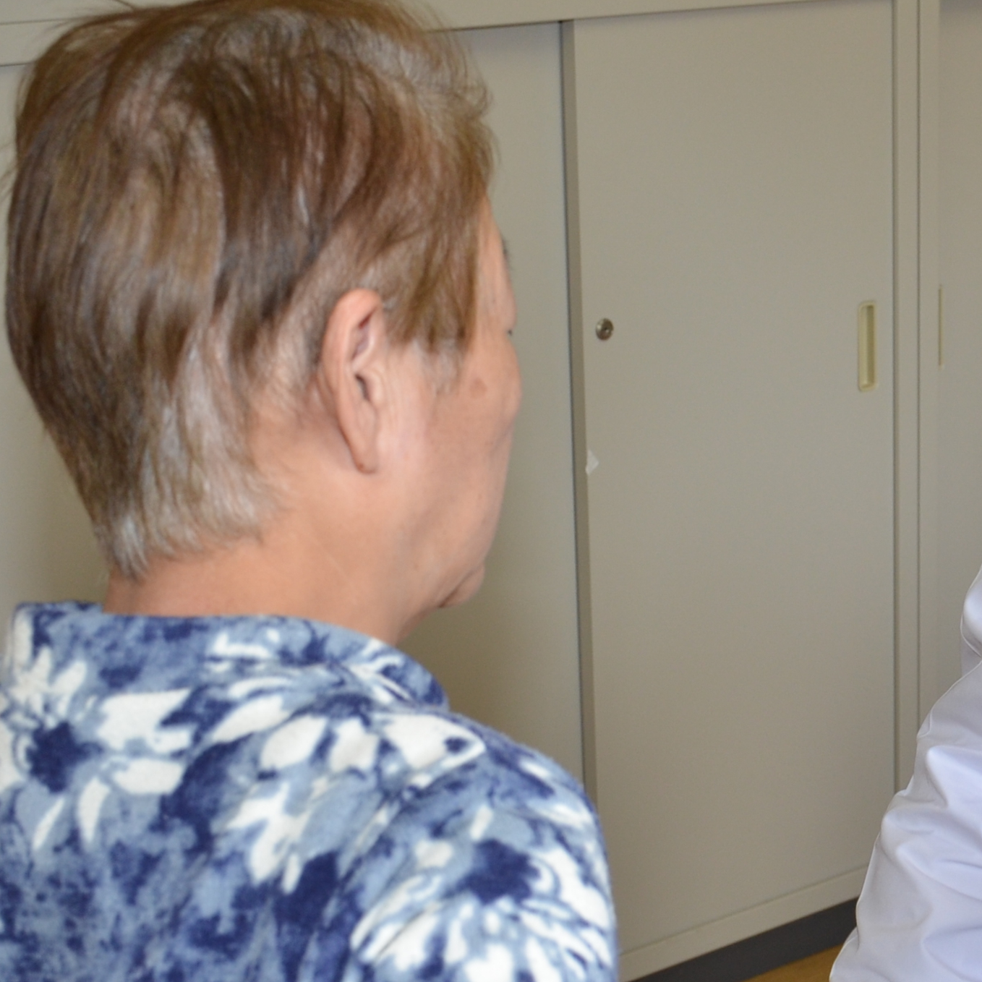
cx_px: 952
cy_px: 566
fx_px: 2889
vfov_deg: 19.3
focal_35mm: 90
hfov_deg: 18.8
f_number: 5.6
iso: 400
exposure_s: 1/60
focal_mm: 26
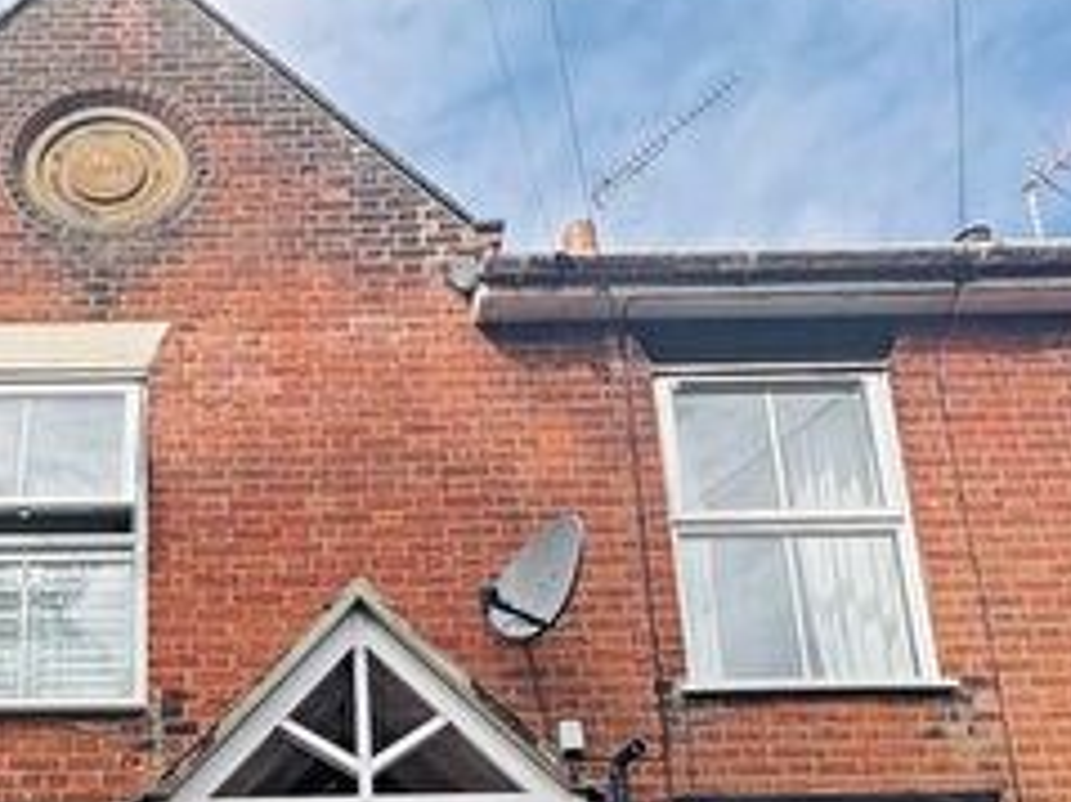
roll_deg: +1.3
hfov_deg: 43.8
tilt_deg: +15.3
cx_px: 224
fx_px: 1268
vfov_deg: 29.9
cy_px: 966
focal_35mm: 41
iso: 40
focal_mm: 2.22
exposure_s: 1/565
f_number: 2.2
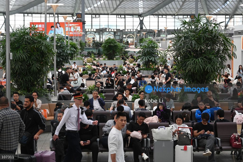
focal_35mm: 73
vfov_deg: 18.6
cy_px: 81
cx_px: 122
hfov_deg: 27.7
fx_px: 492
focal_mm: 73
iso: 2000
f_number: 6.3
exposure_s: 1/200
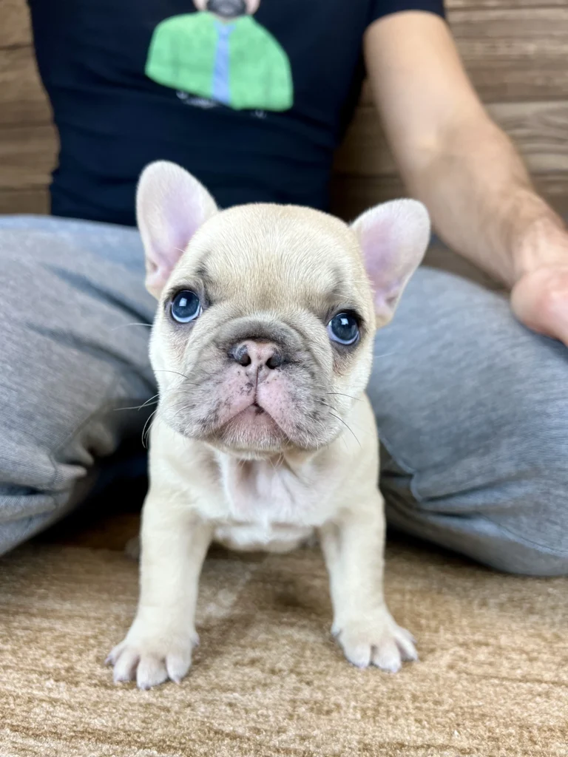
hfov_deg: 53.1
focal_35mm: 26
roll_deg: -3.2
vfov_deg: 67.3
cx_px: 284
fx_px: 569
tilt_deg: -1.3
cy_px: 378
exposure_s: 1/100
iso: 64
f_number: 1.5
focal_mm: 5.7
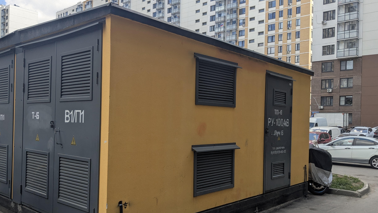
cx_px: 192
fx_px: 331
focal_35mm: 33
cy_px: 123
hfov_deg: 59.5
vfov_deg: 35.6
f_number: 1.73
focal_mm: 4.38
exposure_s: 1/935
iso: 33
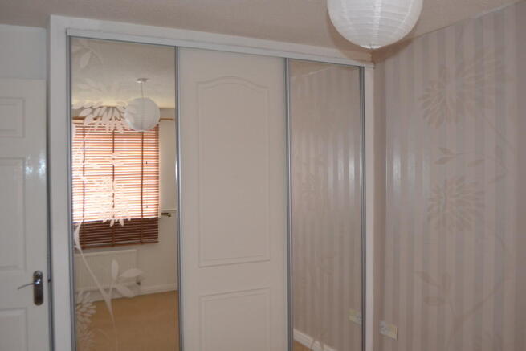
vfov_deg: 40.0
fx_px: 482
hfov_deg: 57.2
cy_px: 176
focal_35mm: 33
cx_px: 263
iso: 560
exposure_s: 1/60
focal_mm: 22
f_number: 3.8
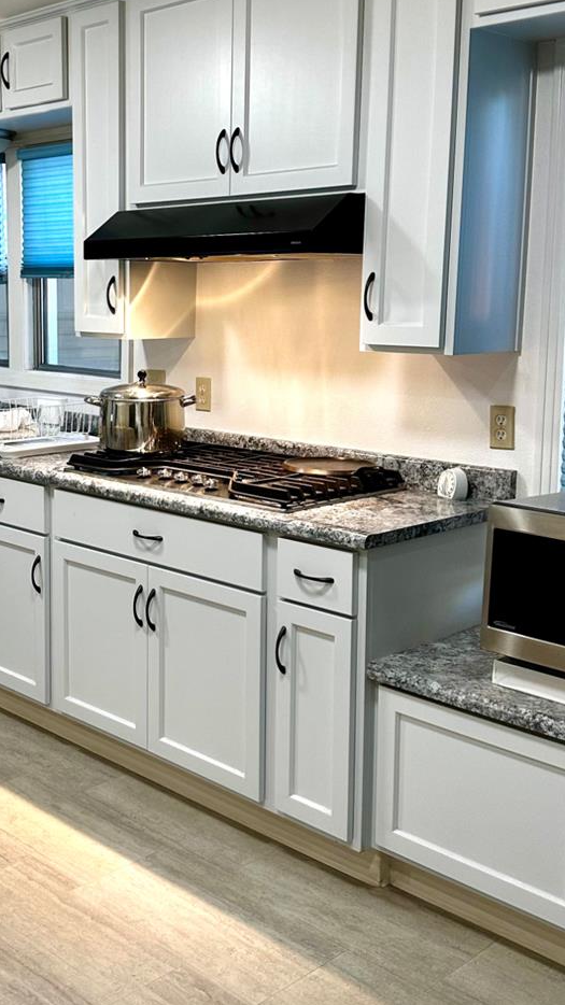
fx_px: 1119
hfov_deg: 27.9
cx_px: 138
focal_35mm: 42
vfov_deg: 48.3
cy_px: 448
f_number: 1.78
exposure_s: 1/120
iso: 200
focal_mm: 6.86
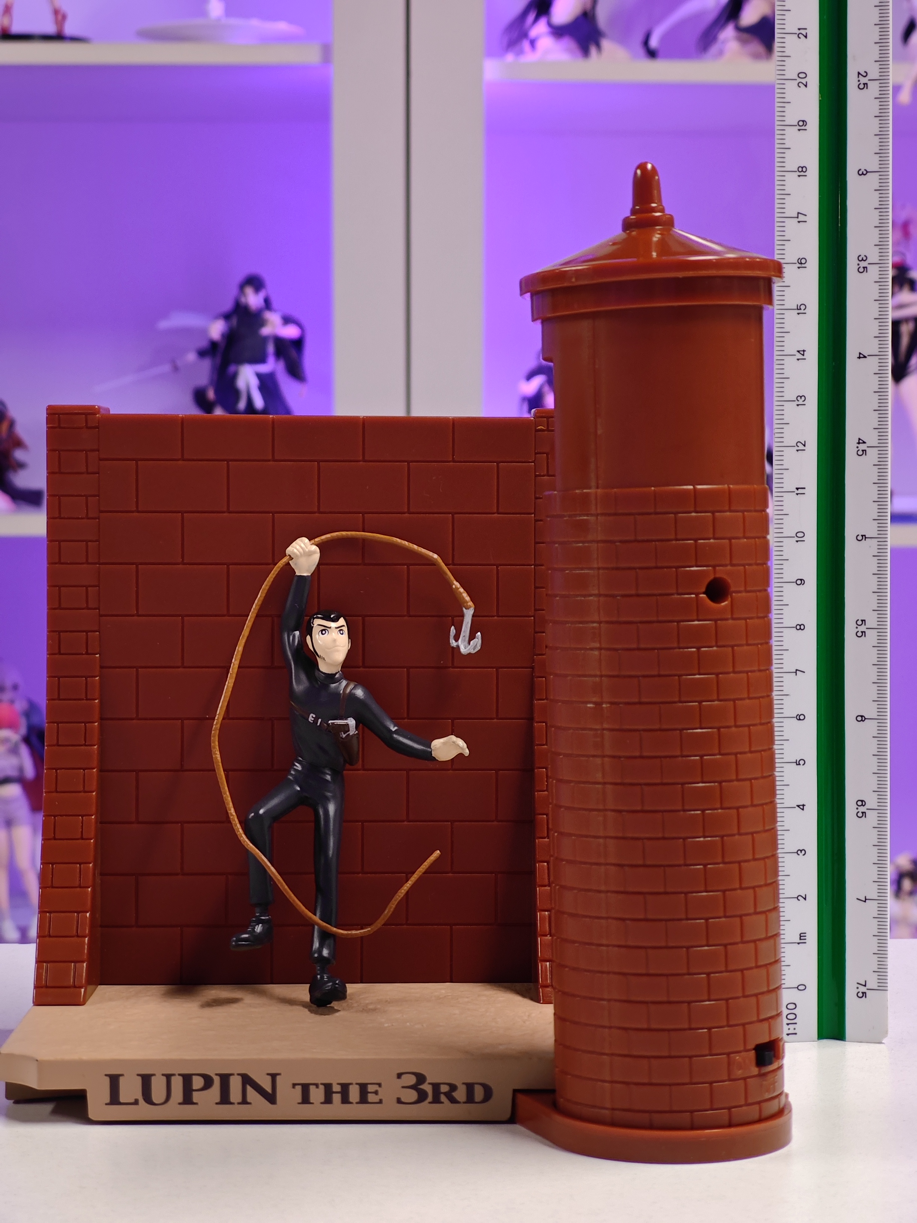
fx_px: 2826
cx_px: 458
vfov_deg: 24.4
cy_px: 612
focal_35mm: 80
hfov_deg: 18.4
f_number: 2.4
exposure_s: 1/16.1
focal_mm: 7.48
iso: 400
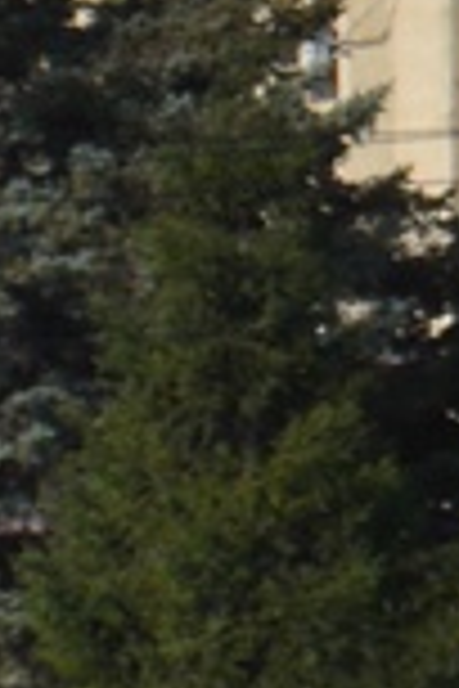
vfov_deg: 2.3
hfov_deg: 1.5
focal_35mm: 911
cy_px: 1677
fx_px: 17422
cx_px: -358
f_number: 10
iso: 100
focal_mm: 62
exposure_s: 1/400
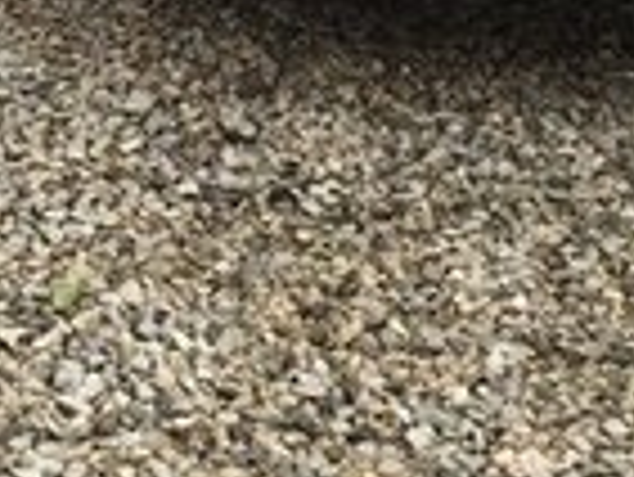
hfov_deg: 14.4
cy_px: -169
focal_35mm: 136
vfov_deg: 10.6
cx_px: 81
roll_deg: +1.7
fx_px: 2493
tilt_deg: -15.5
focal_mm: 4.15
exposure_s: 1/444
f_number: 2.2
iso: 32
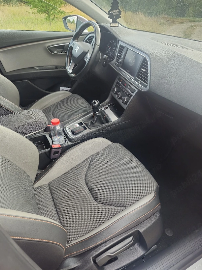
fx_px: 179
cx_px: 101
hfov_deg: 58.9
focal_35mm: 23
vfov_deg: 73.9
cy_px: 135
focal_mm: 5.54
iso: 50
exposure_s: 1/100
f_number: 1.8
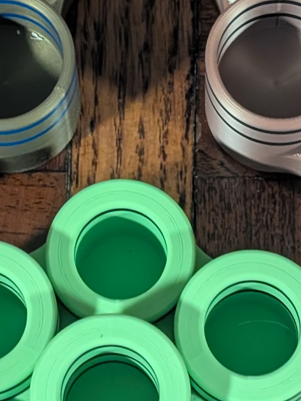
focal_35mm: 180
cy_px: 9
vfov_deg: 10.9
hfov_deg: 8.3
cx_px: 134
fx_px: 2083
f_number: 1.68
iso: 247
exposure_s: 1/15
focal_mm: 6.9
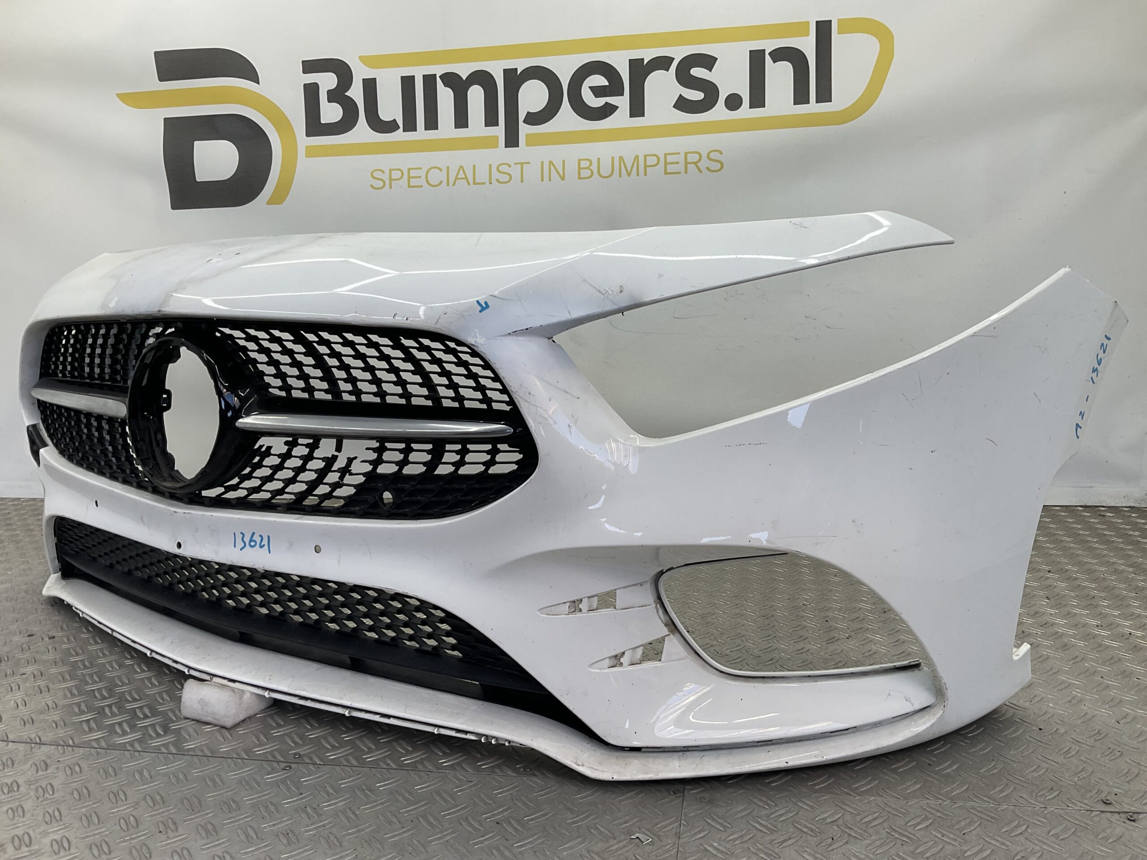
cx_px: 574
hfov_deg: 61.7
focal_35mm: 29
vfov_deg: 48.2
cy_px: 430
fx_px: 961
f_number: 1.8
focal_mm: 3
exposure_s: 1/139
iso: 16
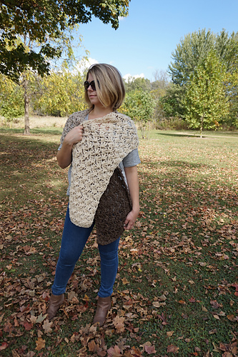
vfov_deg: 61.9
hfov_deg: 43.6
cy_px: 178
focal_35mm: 30
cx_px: 119
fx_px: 298
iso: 100
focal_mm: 20
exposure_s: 1/500
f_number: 4
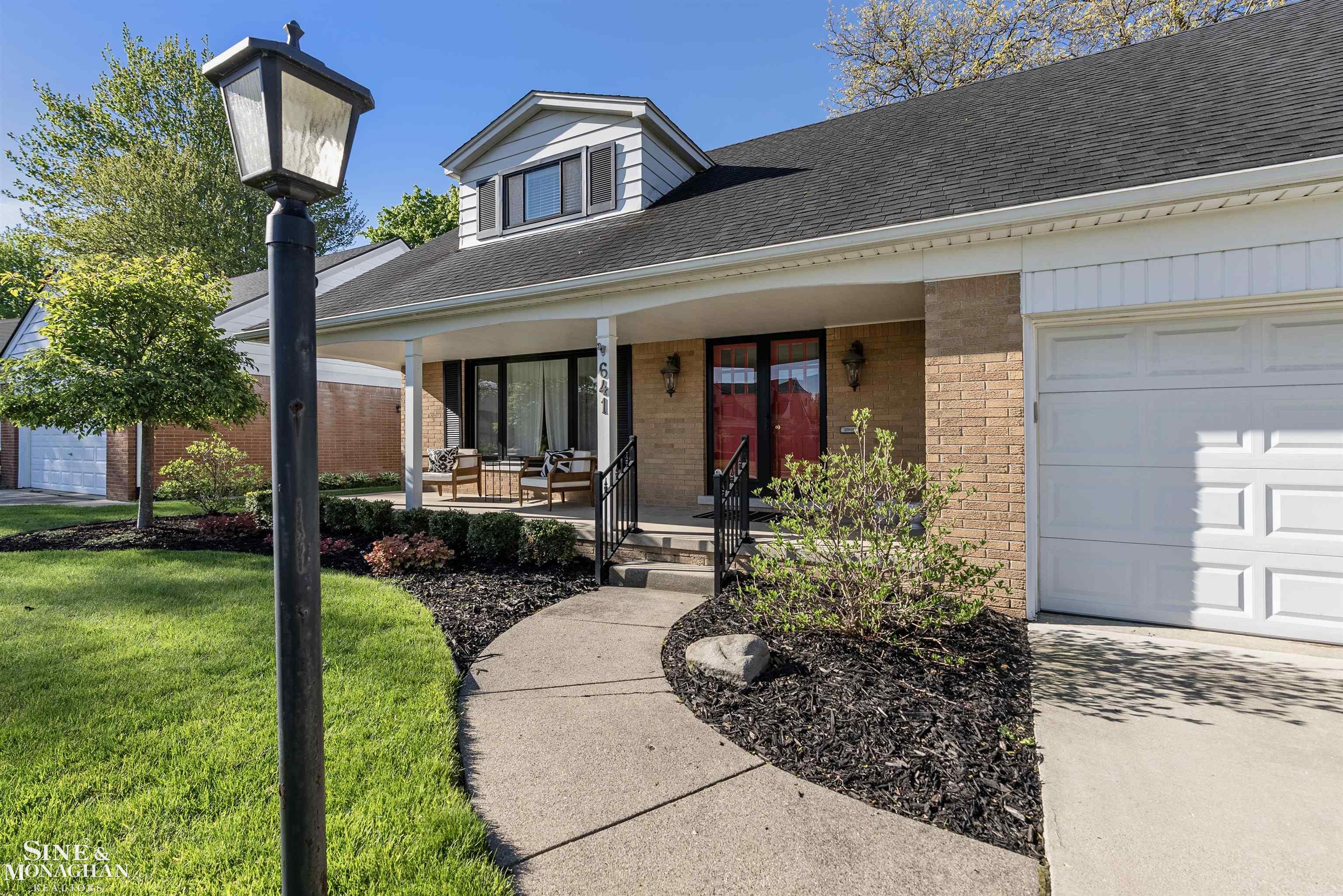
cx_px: 672
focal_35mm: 16
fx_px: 597
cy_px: 448
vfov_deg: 73.8
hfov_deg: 96.7
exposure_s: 1/400
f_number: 8
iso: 320
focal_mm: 16
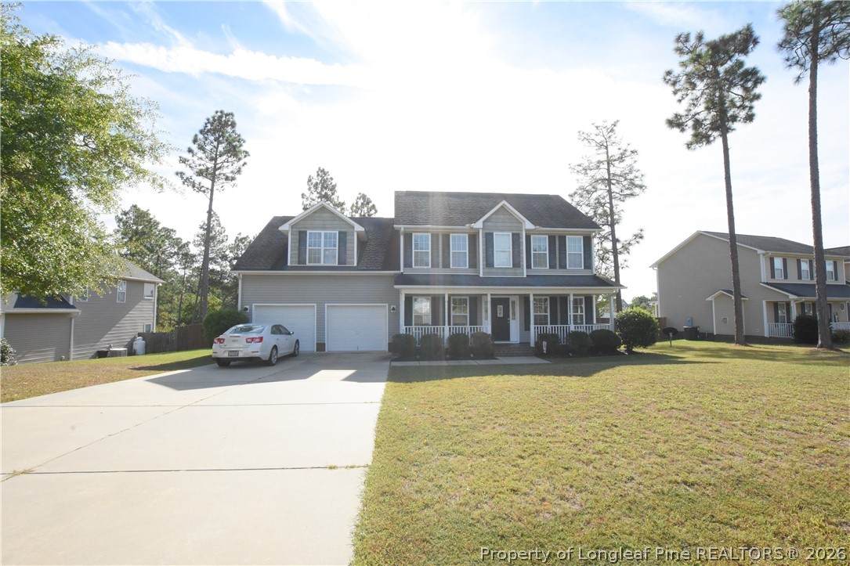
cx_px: 425
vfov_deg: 77.3
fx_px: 354
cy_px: 283
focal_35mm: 15
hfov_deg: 100.4
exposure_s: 1/800
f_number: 14
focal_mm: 10
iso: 2000
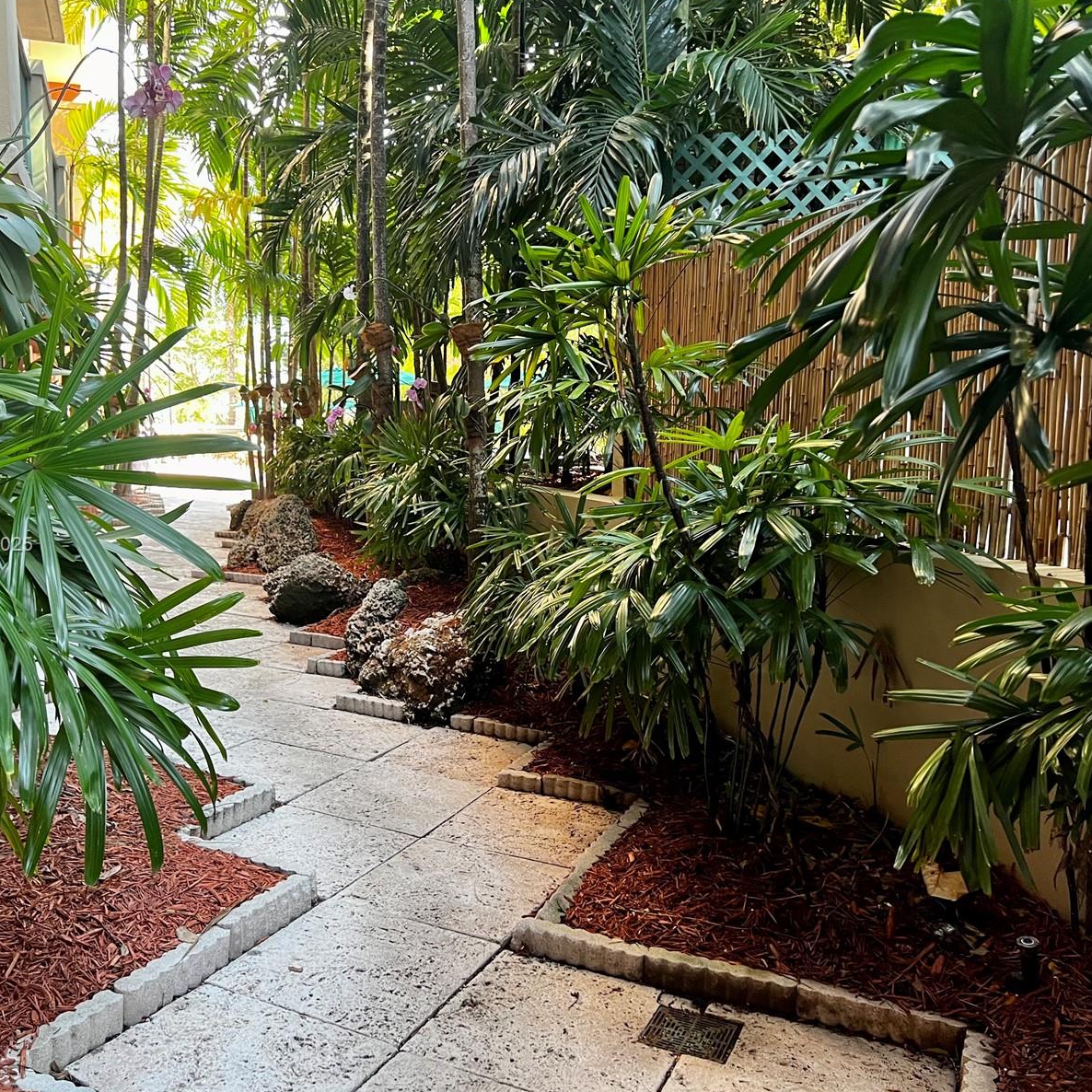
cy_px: 546
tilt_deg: -5.3
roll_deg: +0.0
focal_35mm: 31
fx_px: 1106
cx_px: 475
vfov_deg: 52.5
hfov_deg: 52.4
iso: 125
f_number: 1.5
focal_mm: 5.7
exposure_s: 1/96
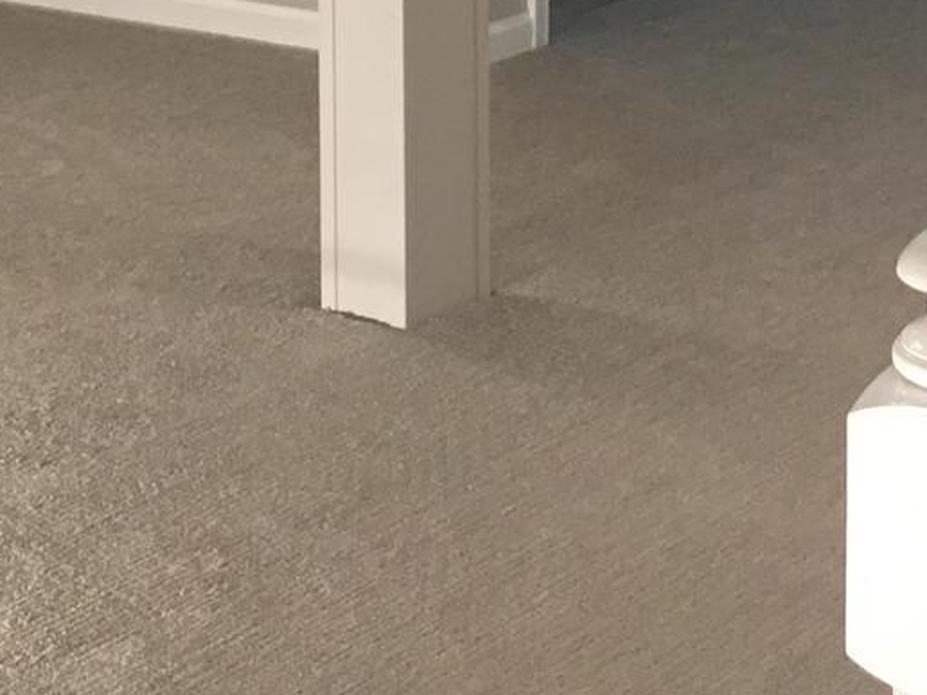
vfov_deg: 12.4
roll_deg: -0.7
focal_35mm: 115
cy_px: -242
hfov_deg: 16.8
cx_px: 922
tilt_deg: -6.7
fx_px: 3080
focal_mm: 4.15
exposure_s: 1/30
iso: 100
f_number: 2.2
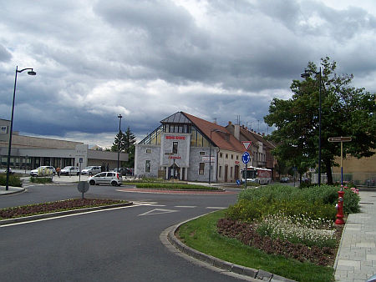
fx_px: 370
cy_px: 141
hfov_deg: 53.9
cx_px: 188
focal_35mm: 34
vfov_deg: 41.8
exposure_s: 1/750
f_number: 5.6
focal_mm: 5.6
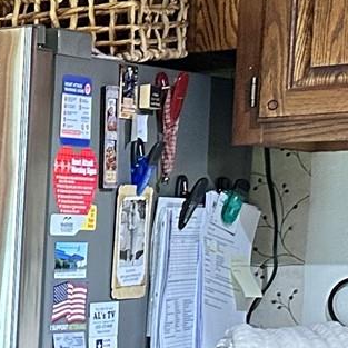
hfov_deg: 9.8
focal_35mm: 139
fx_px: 1581
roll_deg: -0.1
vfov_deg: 12.2
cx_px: -666
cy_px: 455
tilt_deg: -5.5
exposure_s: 1/60
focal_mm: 6.86
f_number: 1.78
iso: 320
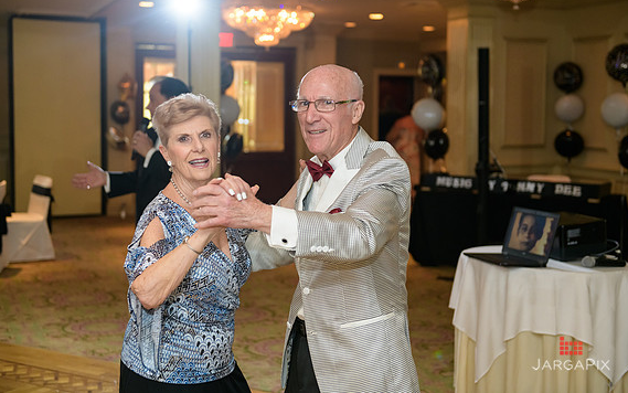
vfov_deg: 24.0
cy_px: 180
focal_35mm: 54
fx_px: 924
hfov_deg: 37.5
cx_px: 318
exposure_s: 1/125
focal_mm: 52
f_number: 2.8
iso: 1600
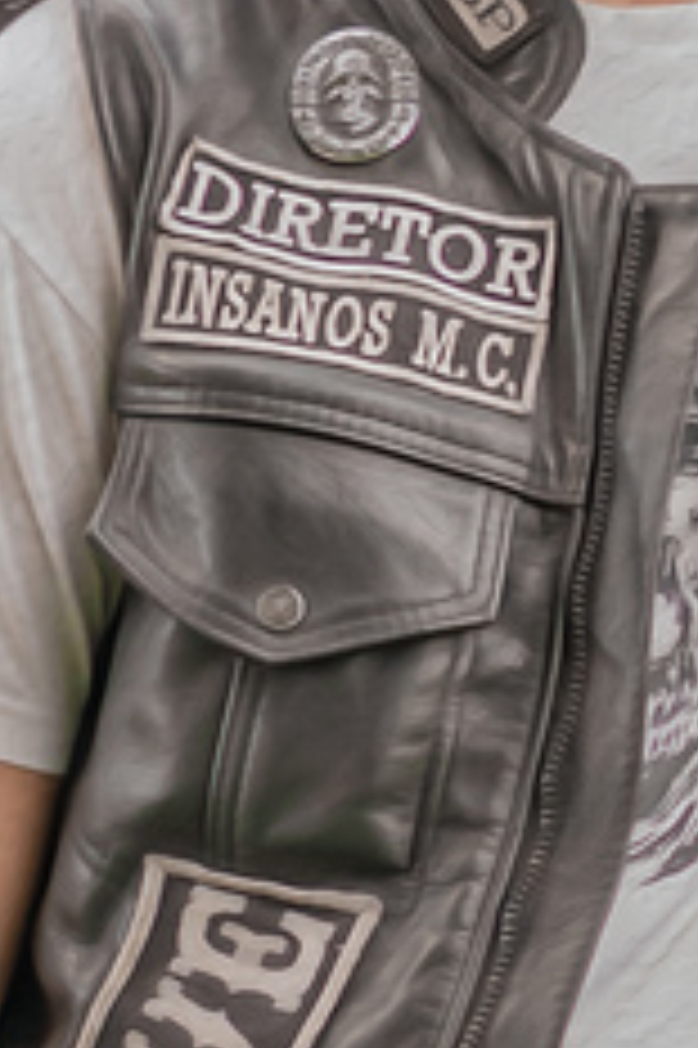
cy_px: 888
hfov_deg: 2.4
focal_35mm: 580
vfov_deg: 3.6
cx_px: 486
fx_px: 16892
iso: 200
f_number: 2.8
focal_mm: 50
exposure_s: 1/250
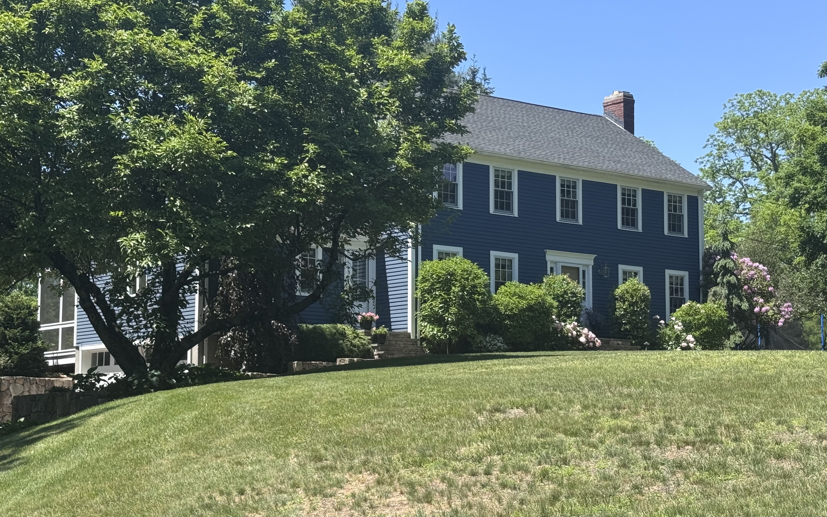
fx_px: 1442
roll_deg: -0.4
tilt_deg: +5.4
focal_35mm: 64
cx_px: 395
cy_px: 282
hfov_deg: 32.0
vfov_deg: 20.3
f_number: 1.78
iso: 64
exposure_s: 1/2415
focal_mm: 6.76
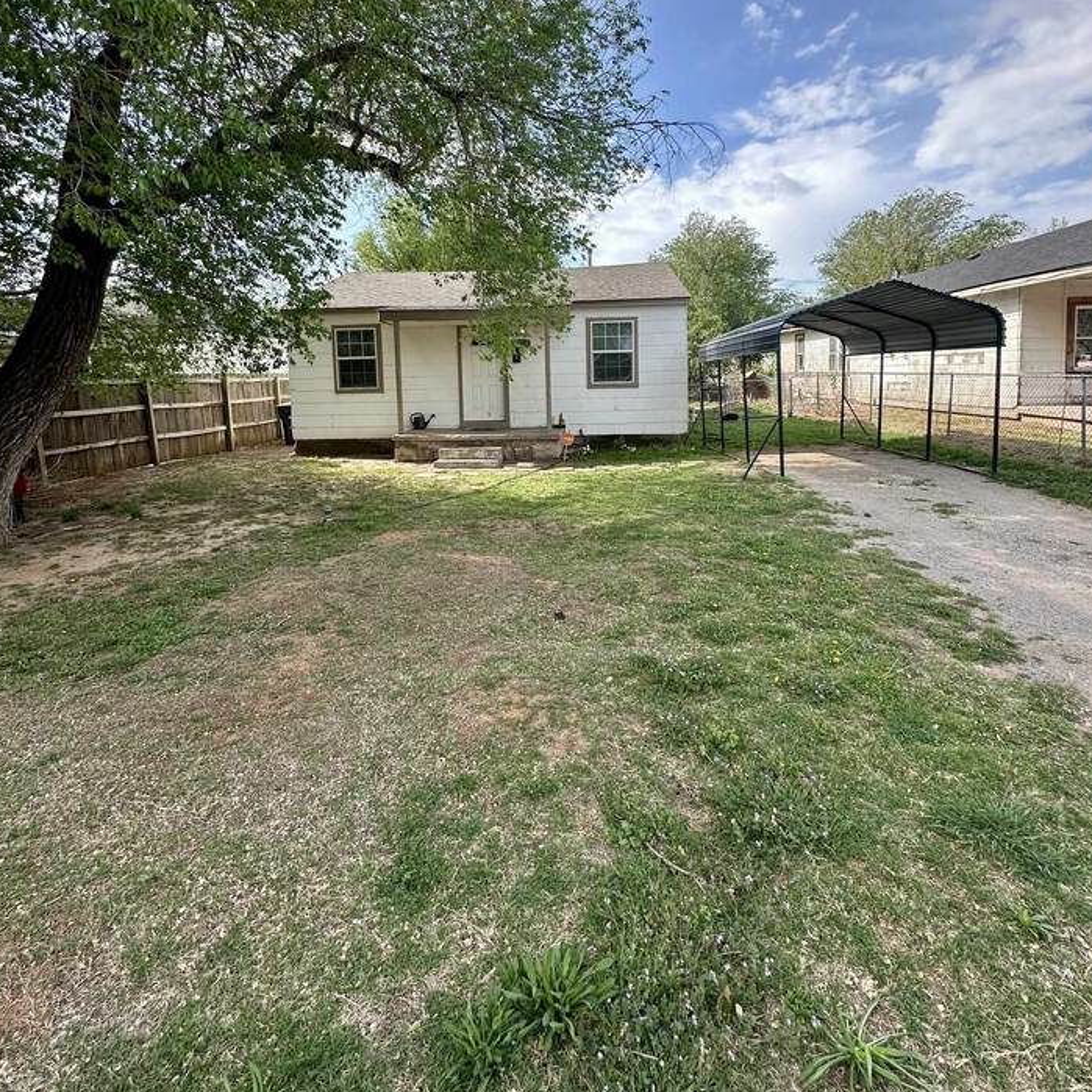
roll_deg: +0.7
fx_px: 607
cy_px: 425
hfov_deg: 84.0
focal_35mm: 17
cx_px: 551
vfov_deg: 82.7
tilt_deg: -5.3
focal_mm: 2.22
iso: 40
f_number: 2.2
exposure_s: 1/1062
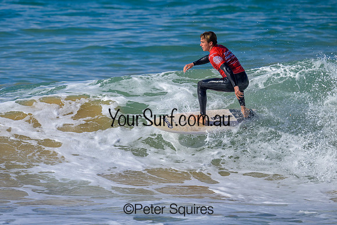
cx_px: 146
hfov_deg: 1.9
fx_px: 10284
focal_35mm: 1098
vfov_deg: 1.3
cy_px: 89
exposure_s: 1/2000
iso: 250
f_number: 6.3
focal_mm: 800
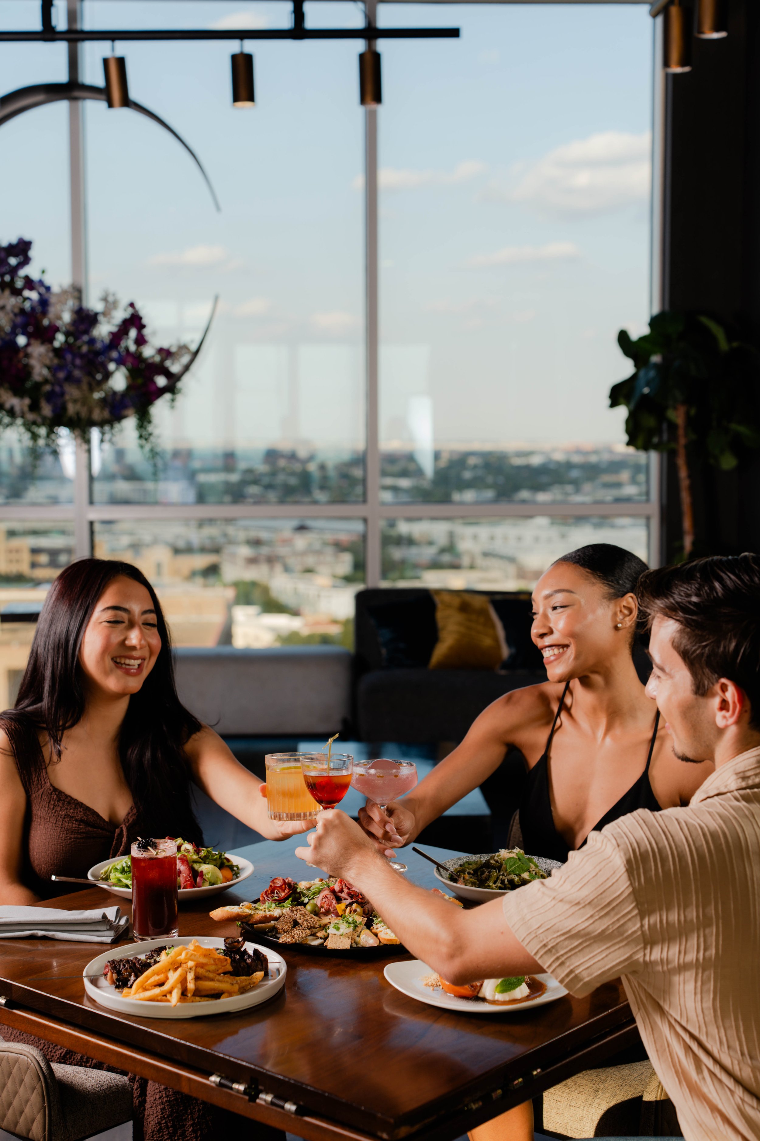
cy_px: 570
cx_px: 380
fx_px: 1552
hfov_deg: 27.5
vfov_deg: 40.3
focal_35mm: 49
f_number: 4
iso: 100
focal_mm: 49
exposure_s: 1/160
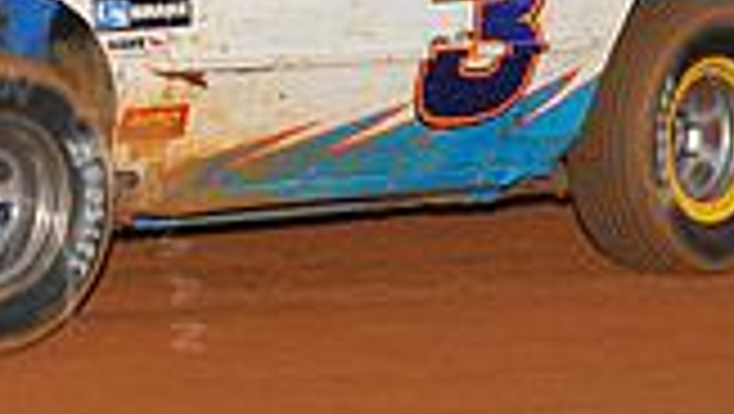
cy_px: -86
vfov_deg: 3.8
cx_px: -72
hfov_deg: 6.7
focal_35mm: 321
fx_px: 6253
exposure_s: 1/250
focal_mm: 86
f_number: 7.1
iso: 640
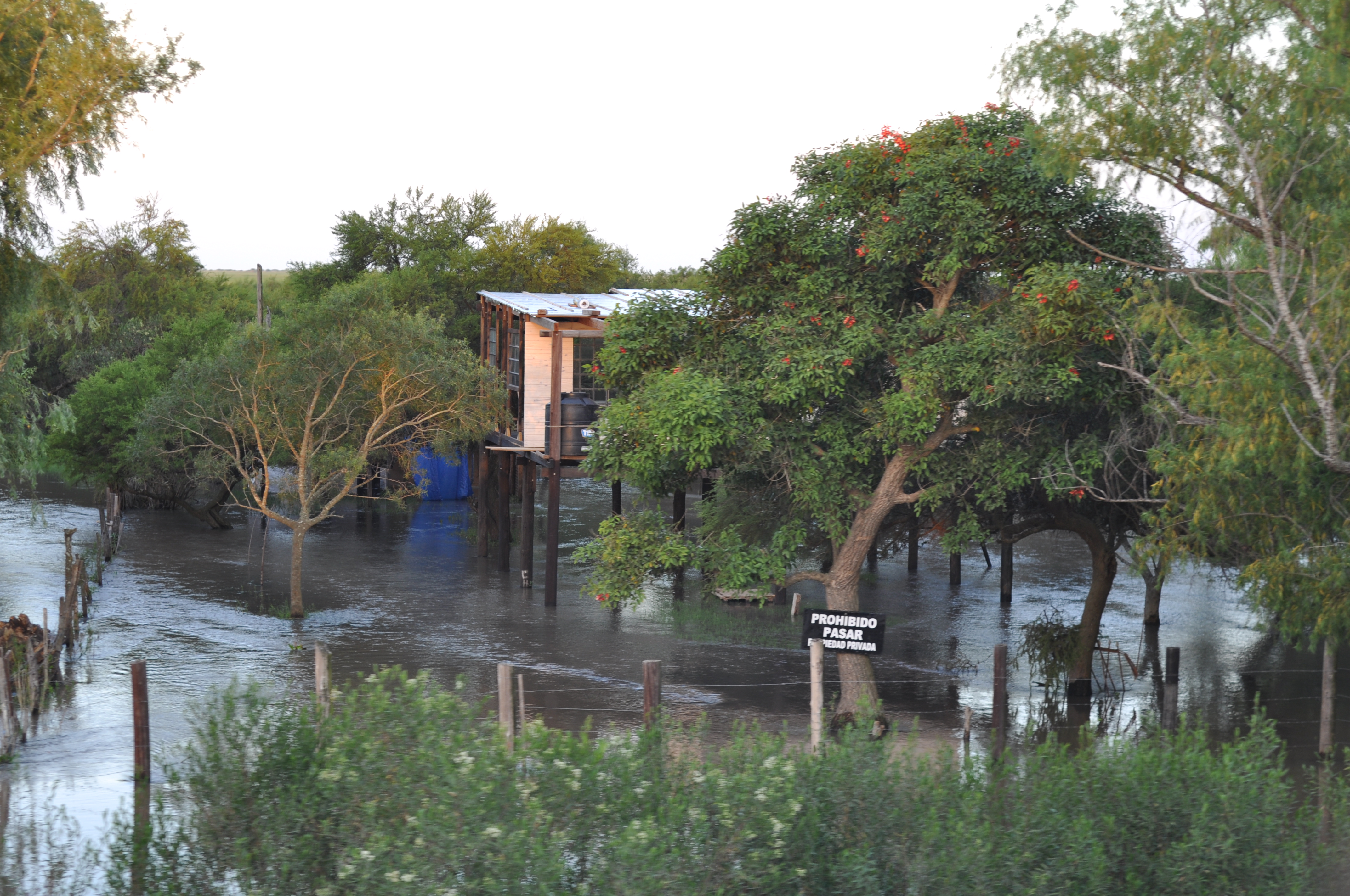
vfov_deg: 18.1
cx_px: 675
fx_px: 2809
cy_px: 448
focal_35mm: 75
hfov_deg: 27.0
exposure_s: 1/60
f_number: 2.8
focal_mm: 50
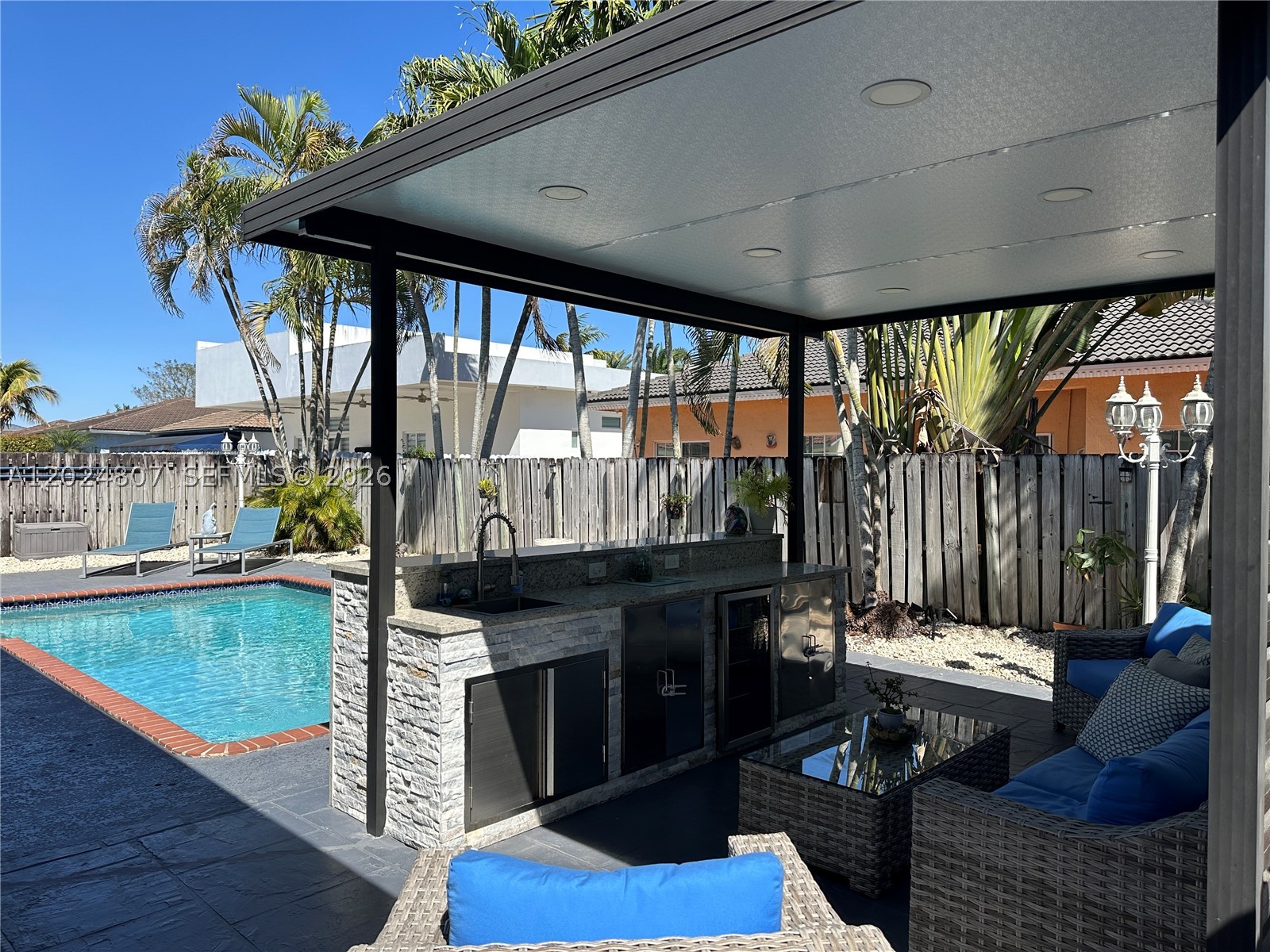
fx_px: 881
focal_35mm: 24
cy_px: 476
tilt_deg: -0.7
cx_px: 635
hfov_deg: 71.6
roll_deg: -0.1
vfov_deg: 56.8
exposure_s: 1/3472
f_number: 1.78
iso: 80
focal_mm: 6.86
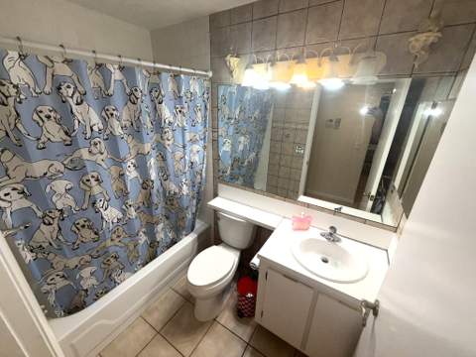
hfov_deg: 102.1
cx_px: 238
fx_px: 193
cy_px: 178
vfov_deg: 85.7
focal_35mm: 14
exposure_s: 1/122
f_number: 2.2
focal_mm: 2.22
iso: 32
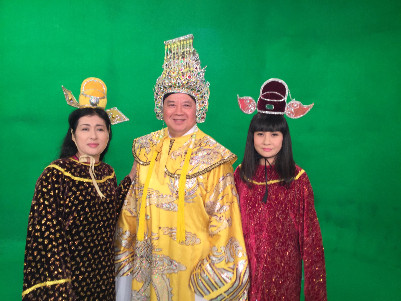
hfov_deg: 58.4
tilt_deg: -0.4
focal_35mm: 31
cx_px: 200
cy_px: 150
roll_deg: -3.4
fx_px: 359
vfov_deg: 45.4
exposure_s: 1/30
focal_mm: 3.3
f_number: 2.4
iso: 32
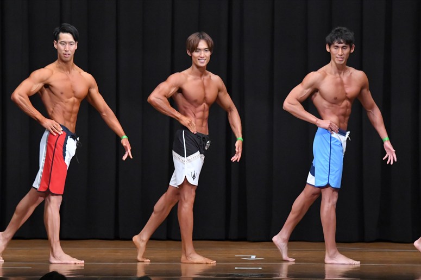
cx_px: 210
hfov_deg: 9.5
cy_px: 140
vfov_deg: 6.3
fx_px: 2536
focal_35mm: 217
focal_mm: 145
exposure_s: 1/400
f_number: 5.6
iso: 8000
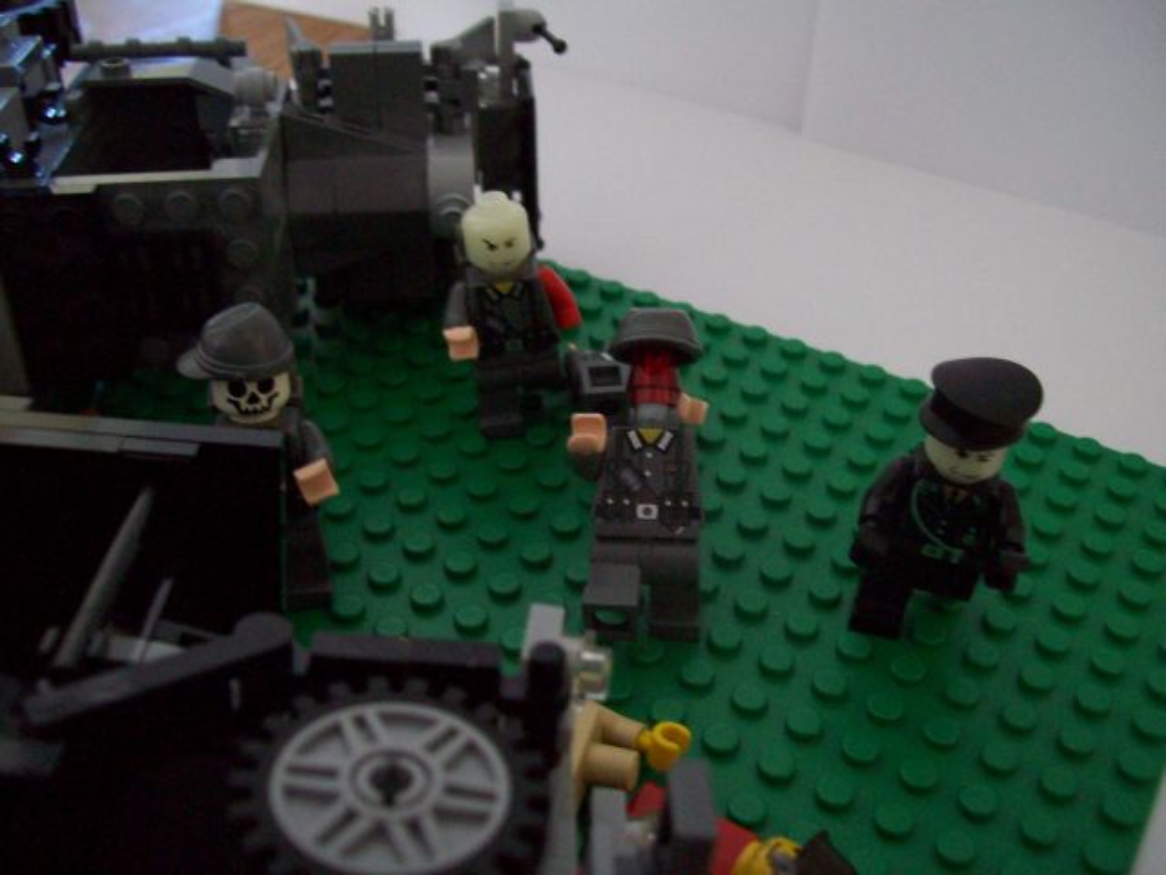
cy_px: 438
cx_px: 583
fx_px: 1213
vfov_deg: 39.7
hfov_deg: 51.4
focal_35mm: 36
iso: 200
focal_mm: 6
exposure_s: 1/8
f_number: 2.7
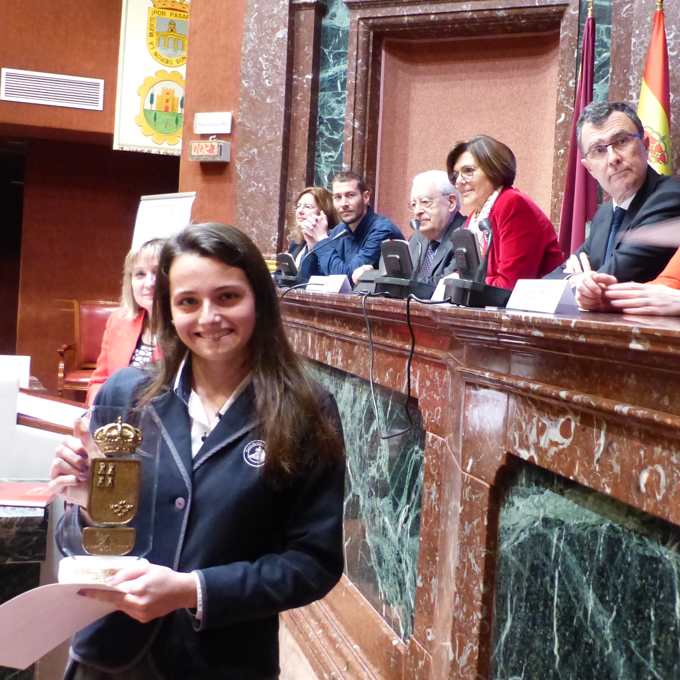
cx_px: 455
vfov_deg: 38.3
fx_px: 978
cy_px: 315
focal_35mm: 44
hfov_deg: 37.9
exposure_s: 1/30
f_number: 2.8
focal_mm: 5.4
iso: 800
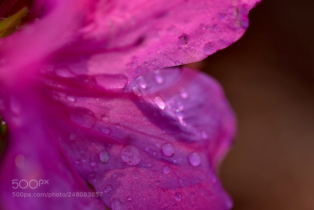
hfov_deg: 13.0
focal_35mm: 158
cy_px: 105
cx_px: 157
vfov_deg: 8.7
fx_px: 1373
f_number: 4.5
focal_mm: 105
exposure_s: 1/320
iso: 100
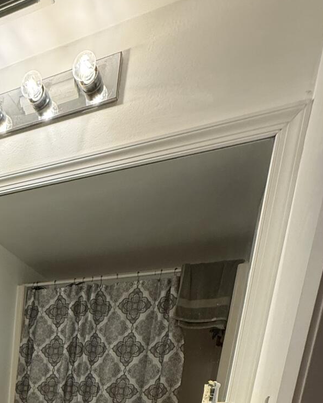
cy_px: 495
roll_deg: -1.9
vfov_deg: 36.5
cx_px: -81
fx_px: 442
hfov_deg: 32.0
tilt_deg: -12.6
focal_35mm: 37
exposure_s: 1/120
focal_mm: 2.22
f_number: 2.2
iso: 250
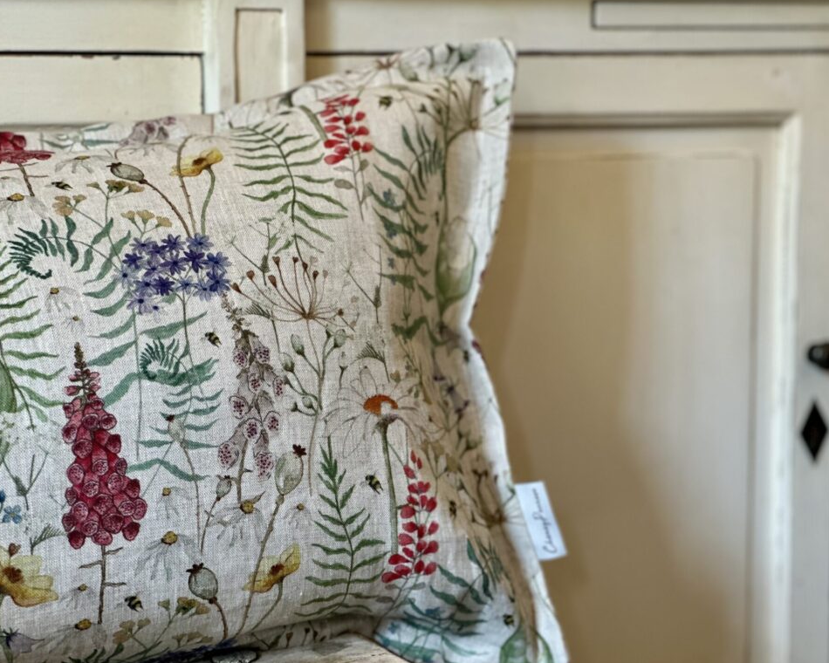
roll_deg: +1.0
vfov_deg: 18.9
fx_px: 1987
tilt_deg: -7.3
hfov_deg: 23.6
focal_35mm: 81
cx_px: 440
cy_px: 332
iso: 125
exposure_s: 1/33
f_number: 2.8
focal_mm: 9
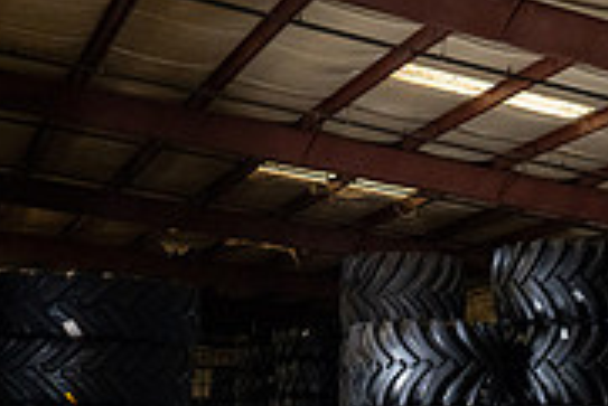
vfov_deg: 17.5
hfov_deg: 23.3
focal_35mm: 77
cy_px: 347
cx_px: 786
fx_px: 1301
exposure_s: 1/60
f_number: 5.6
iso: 3200
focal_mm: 24
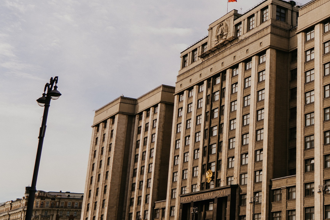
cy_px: 86
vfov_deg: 23.7
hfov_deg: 31.8
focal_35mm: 57
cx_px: 345
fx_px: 523
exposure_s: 1/500
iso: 100
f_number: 4
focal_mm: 24
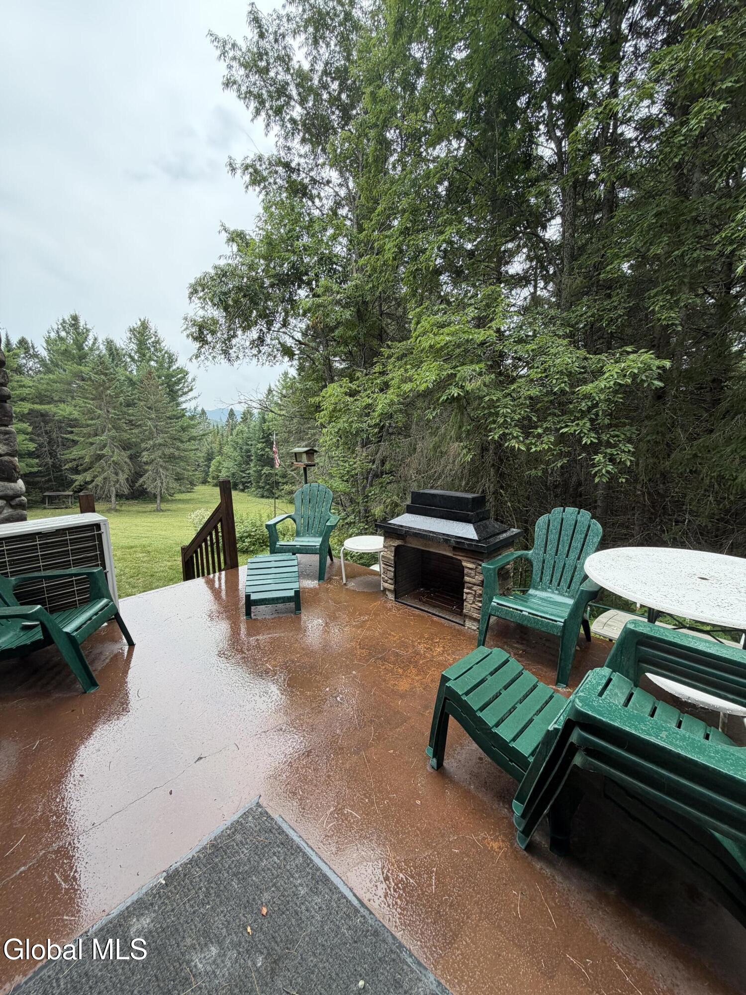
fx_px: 402
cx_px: 373
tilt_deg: -8.9
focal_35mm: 14
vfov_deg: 102.1
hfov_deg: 85.7
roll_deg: +0.1
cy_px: 498
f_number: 2.2
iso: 40
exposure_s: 1/244
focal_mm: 2.22
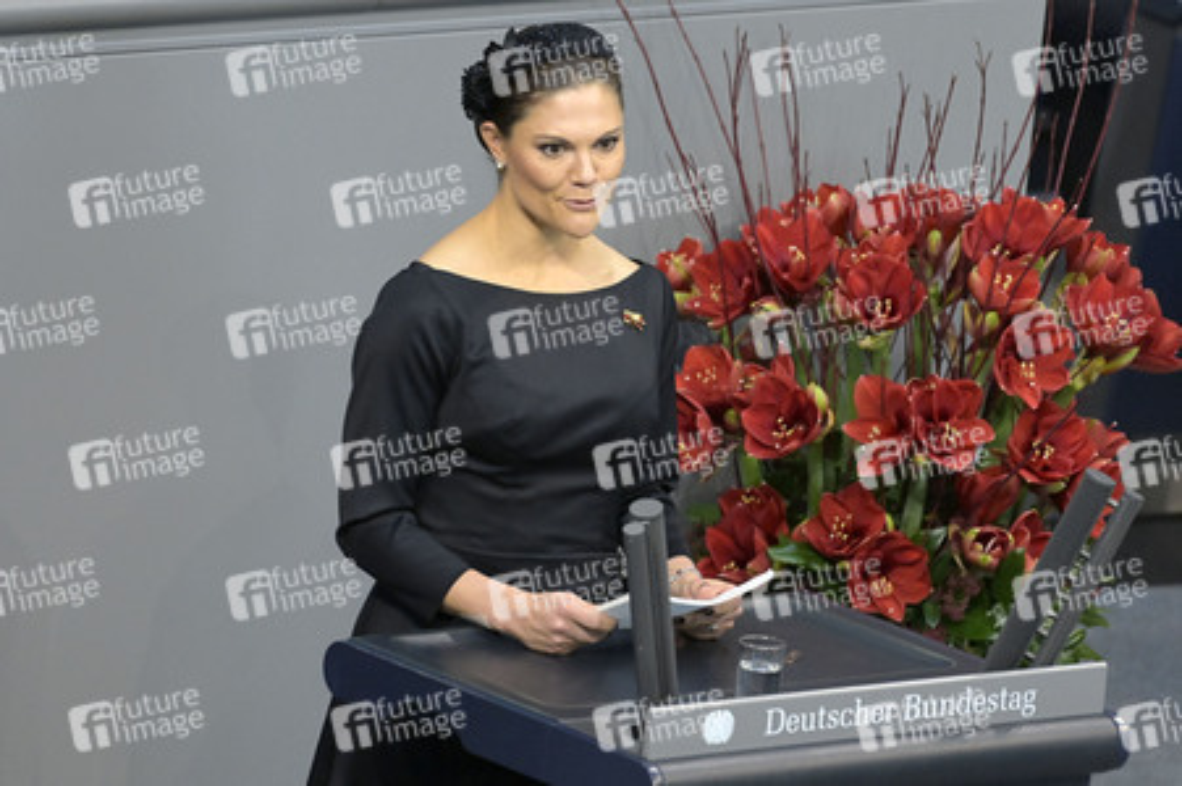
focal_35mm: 340
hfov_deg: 6.1
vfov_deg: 4.0
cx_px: 591
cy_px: 393
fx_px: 11155
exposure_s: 1/320
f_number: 5.6
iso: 10000
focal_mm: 340
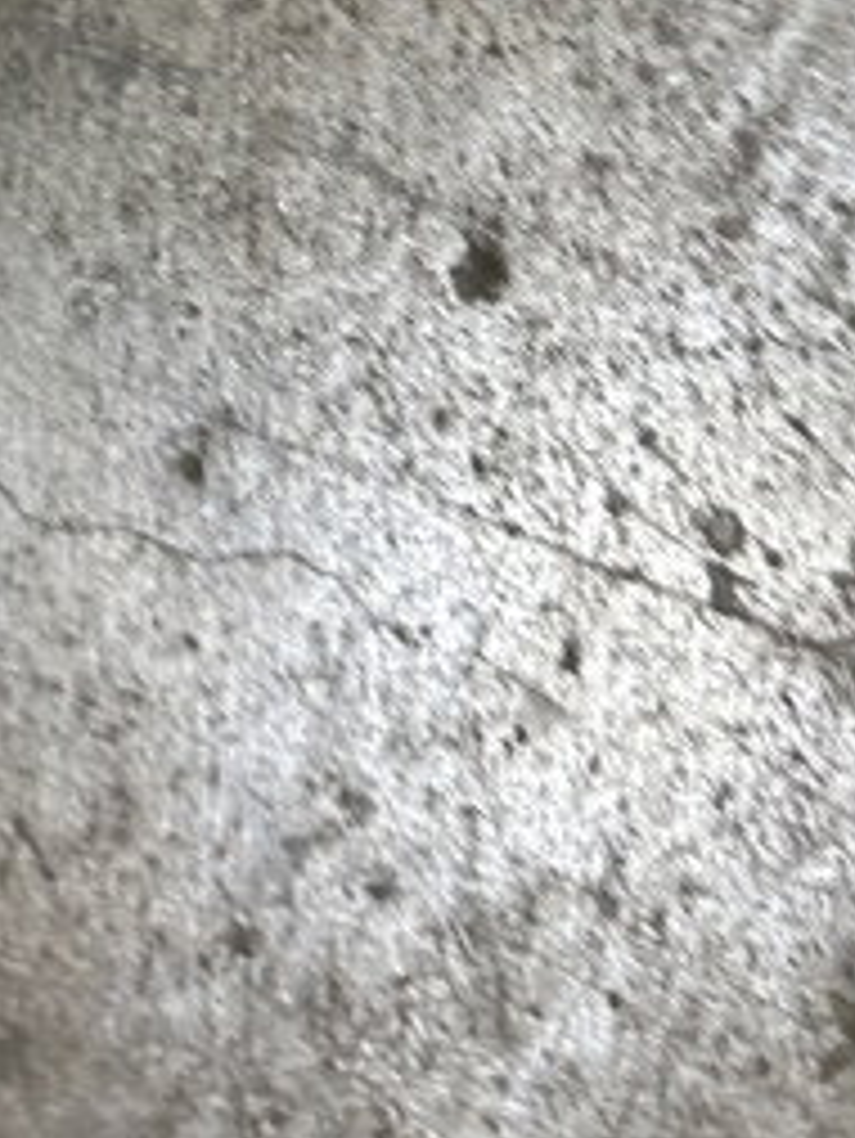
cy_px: -407
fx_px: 2534
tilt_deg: -64.8
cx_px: 58
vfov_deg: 22.3
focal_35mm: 77
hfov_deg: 18.8
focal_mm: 6.86
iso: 400
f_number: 1.78
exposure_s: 1/60
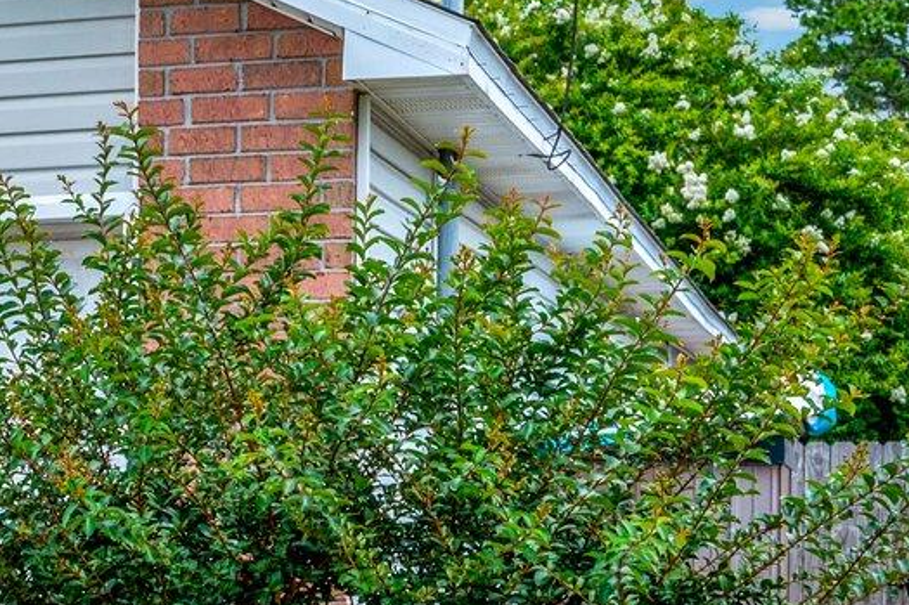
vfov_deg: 11.6
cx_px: -750
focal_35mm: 117
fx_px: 2951
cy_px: 489
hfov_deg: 15.1
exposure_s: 1/160
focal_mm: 30
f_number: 9
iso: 100
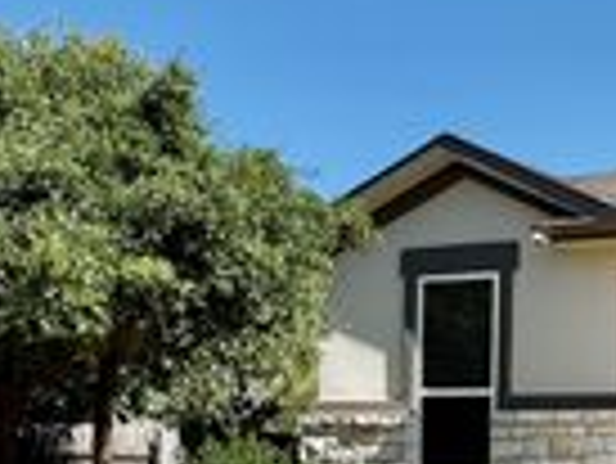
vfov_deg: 15.0
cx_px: 688
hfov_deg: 19.7
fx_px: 1692
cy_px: 561
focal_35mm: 95
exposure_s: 1/5348
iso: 50
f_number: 1.6
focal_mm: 5.96
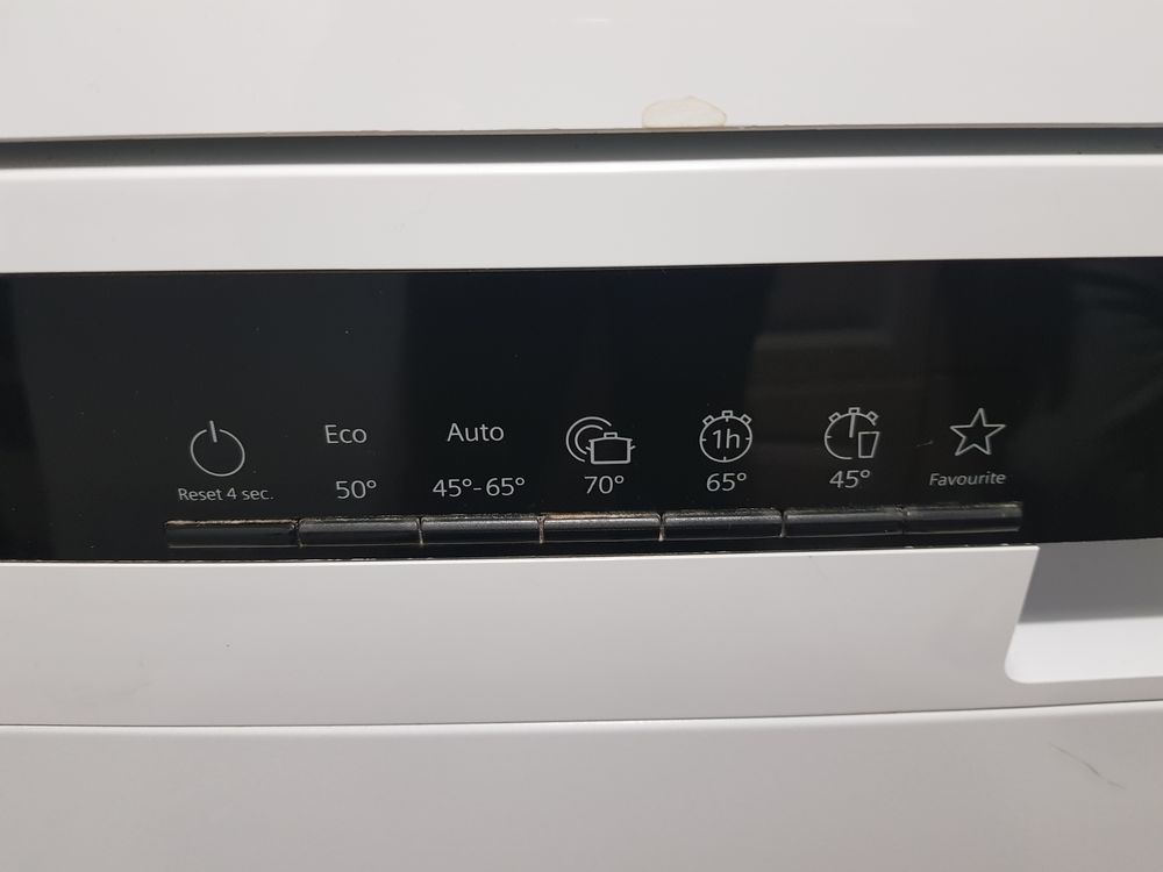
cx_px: 582
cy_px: 436
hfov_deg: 67.3
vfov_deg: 53.1
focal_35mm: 26
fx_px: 874
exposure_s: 1/20
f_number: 1.7
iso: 200
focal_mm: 4.2
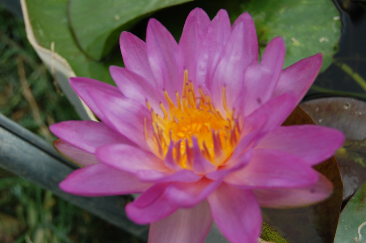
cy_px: 122
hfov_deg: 31.9
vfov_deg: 21.5
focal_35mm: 63
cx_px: 183
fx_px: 640
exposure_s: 1/250
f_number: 8
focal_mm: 42
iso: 200
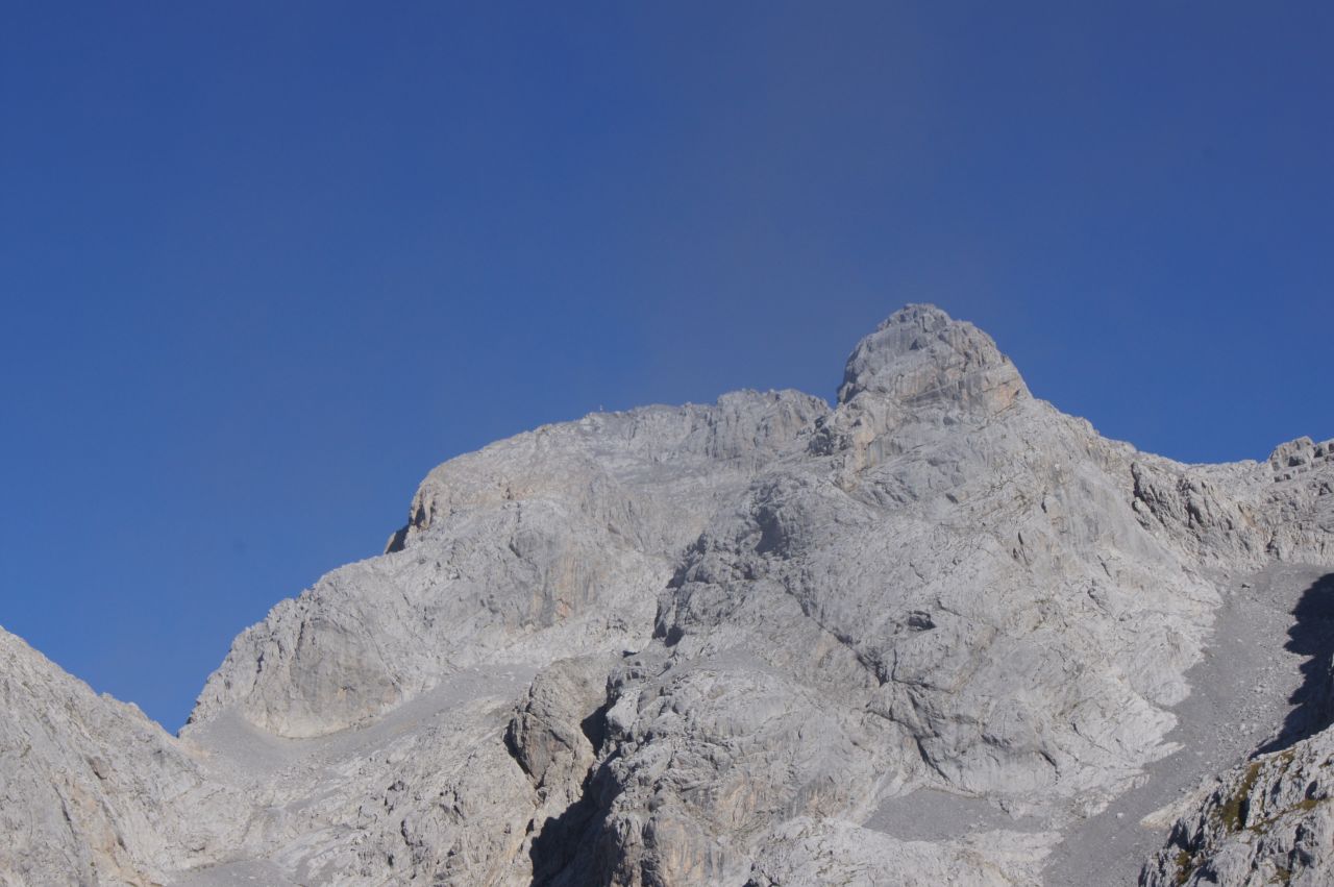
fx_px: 3054
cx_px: 667
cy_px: 444
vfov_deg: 16.5
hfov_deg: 24.6
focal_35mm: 82
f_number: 13
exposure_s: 1/400
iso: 200
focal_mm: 55
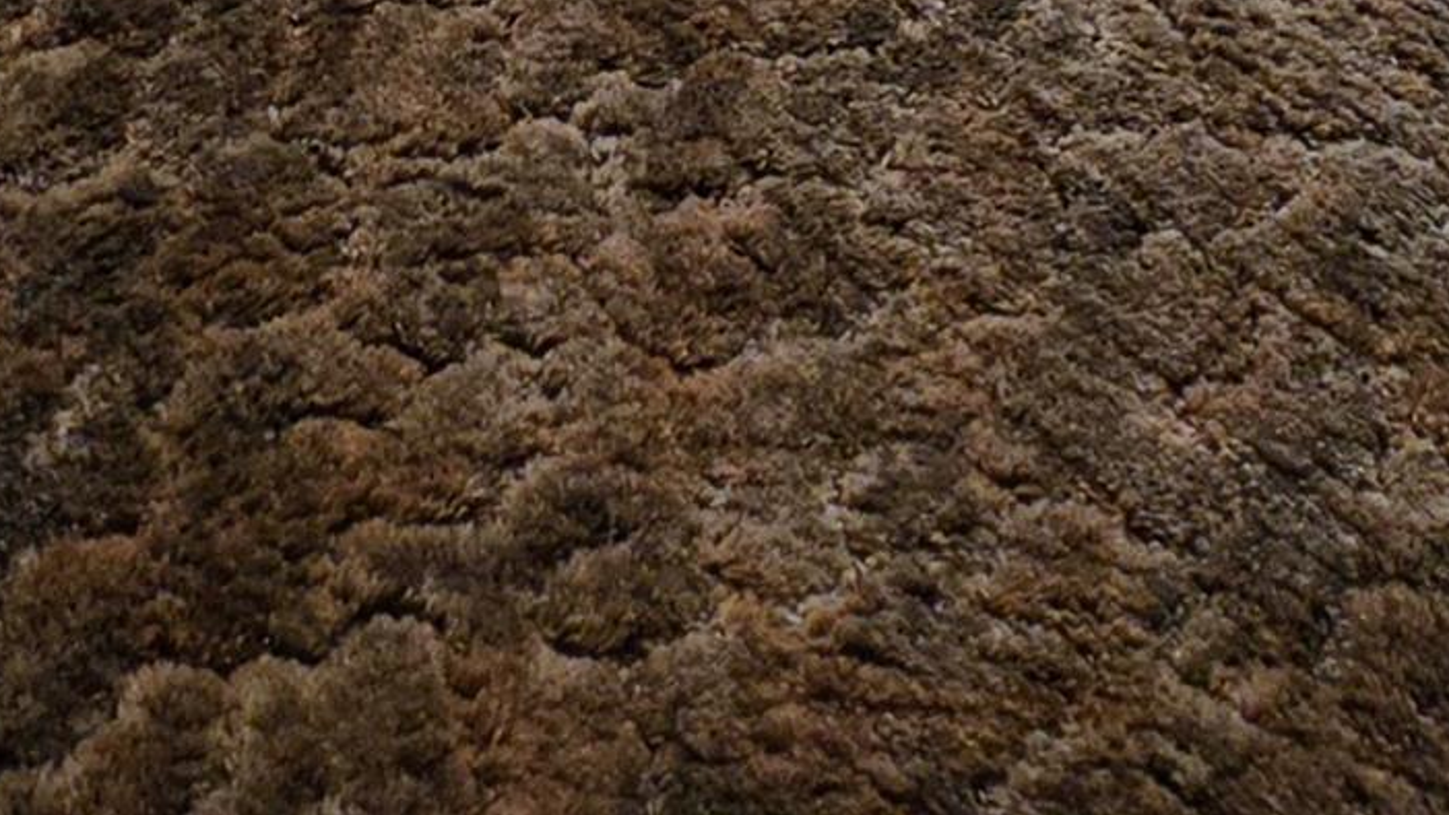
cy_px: -1560
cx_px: 533
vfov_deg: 11.7
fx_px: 2382
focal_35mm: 62
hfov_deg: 33.6
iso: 320
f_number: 1.9
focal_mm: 2.2
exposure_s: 1/60
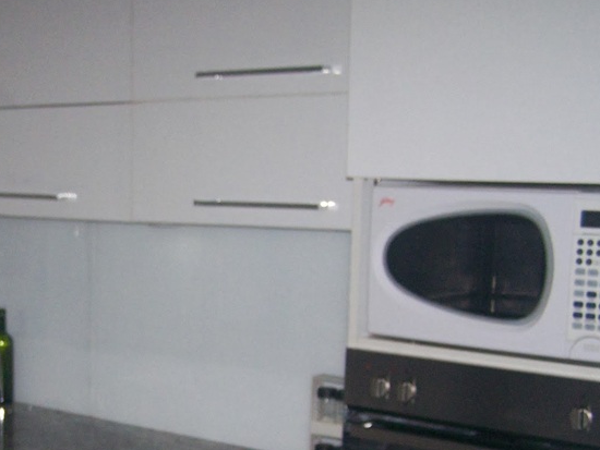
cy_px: 357
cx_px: 73
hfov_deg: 25.0
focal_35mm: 76
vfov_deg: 19.2
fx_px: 1318
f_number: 2.8
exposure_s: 1/60
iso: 160
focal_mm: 6.3
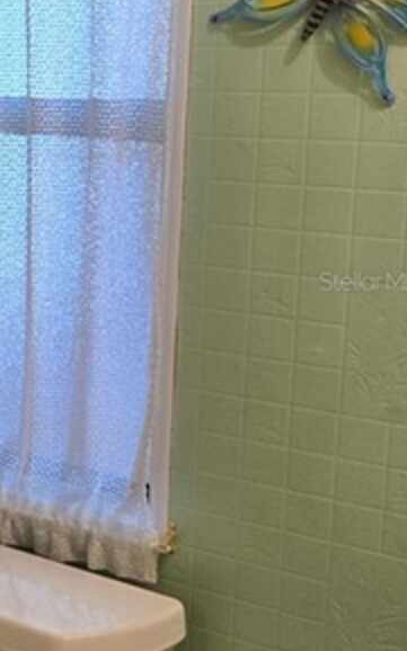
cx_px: -289
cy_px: 280
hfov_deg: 15.8
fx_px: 1278
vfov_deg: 28.6
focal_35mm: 72
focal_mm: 5.4
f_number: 1.8
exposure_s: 1/120
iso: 160
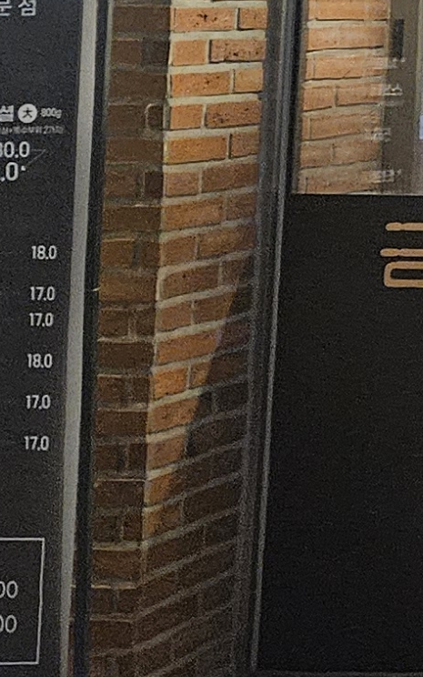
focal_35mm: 131
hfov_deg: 8.0
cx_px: 1413
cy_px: -161
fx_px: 2416
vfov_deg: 15.3
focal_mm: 5.4
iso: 1000
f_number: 1.8
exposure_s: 1/120
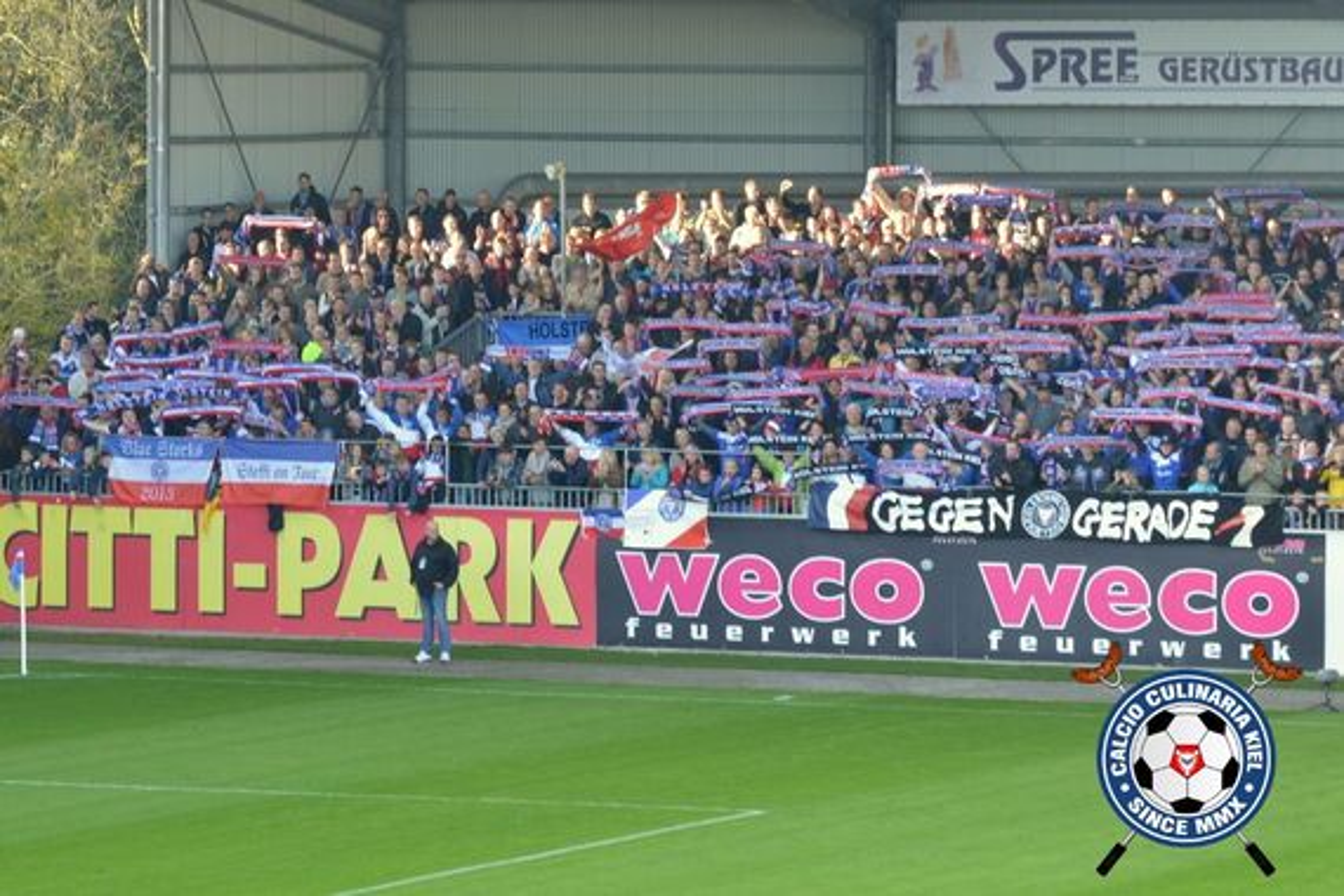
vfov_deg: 9.9
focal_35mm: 138
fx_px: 5152
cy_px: 448
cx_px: 672
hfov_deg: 14.9
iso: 400
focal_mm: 92
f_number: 8
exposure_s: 1/125
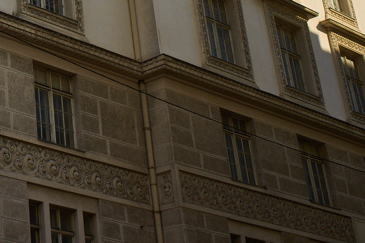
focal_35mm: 96
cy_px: -80
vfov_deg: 13.7
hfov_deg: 19.8
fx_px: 973
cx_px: -88
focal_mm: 35
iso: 200
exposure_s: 1/125
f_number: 8
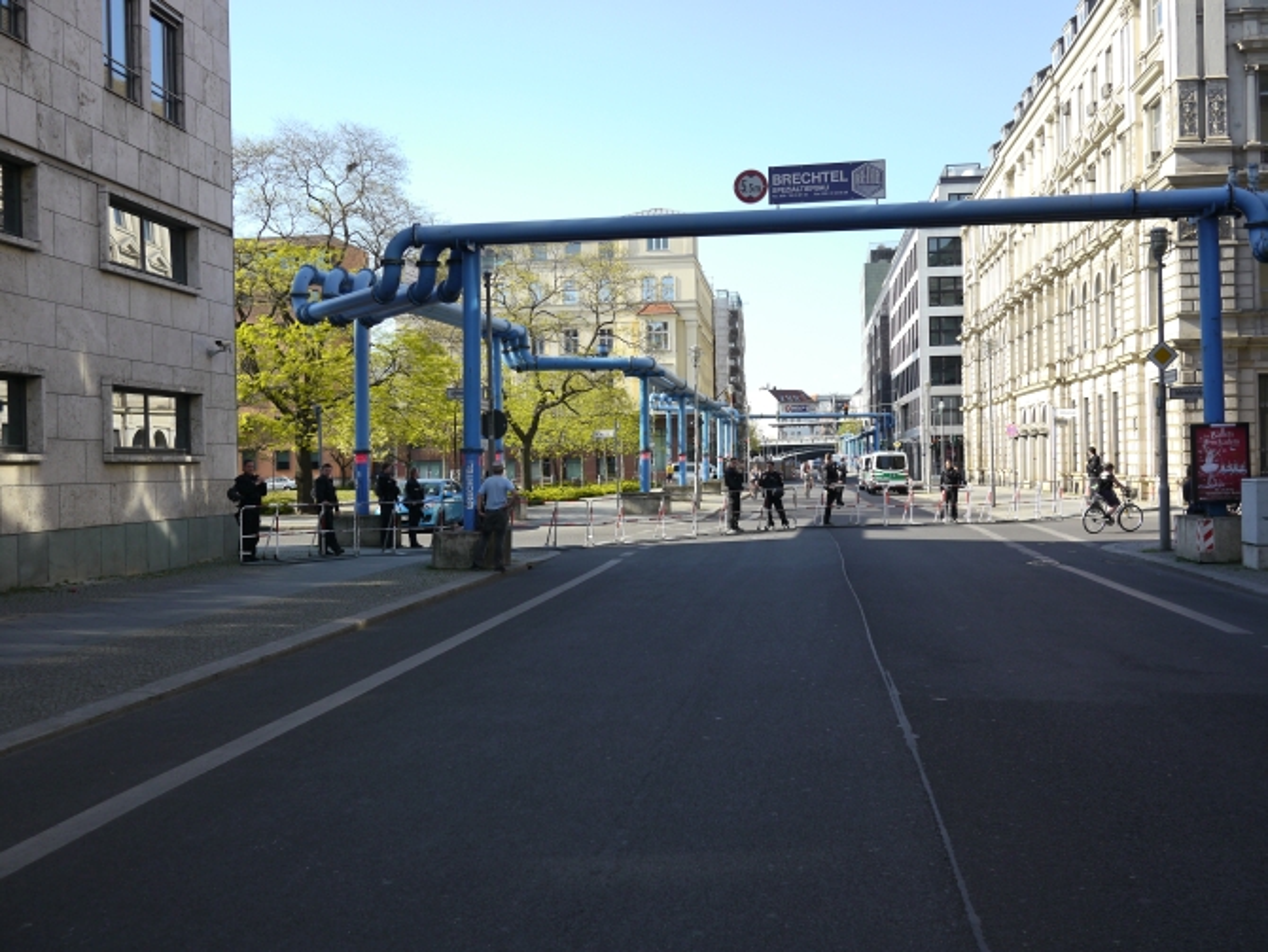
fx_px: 1466
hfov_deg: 46.8
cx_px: 634
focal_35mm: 40
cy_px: 476
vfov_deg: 36.0
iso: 160
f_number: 4
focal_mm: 20
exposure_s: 1/500
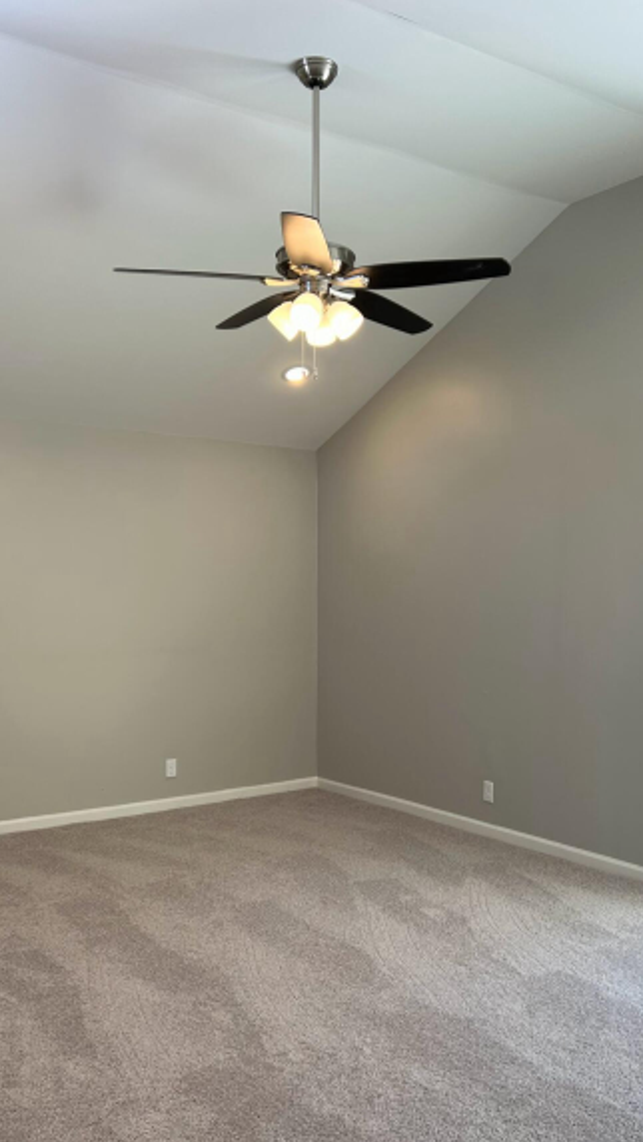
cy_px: 634
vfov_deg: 59.3
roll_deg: -1.7
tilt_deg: -2.4
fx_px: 1000
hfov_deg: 35.6
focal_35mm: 33
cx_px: 371
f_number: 1.5
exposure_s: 1/212
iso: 50
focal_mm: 5.7
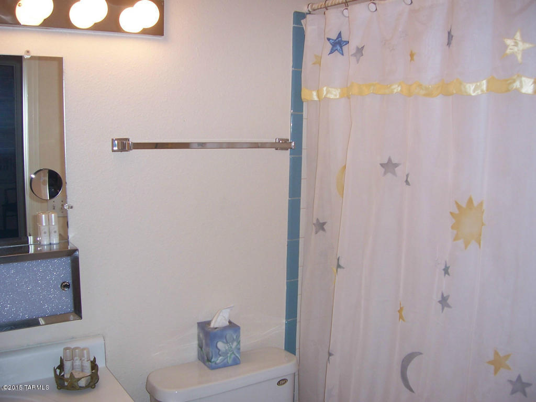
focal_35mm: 36
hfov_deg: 51.4
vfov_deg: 39.7
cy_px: 201
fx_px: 557
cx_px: 268
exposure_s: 1/60
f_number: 3
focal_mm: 6
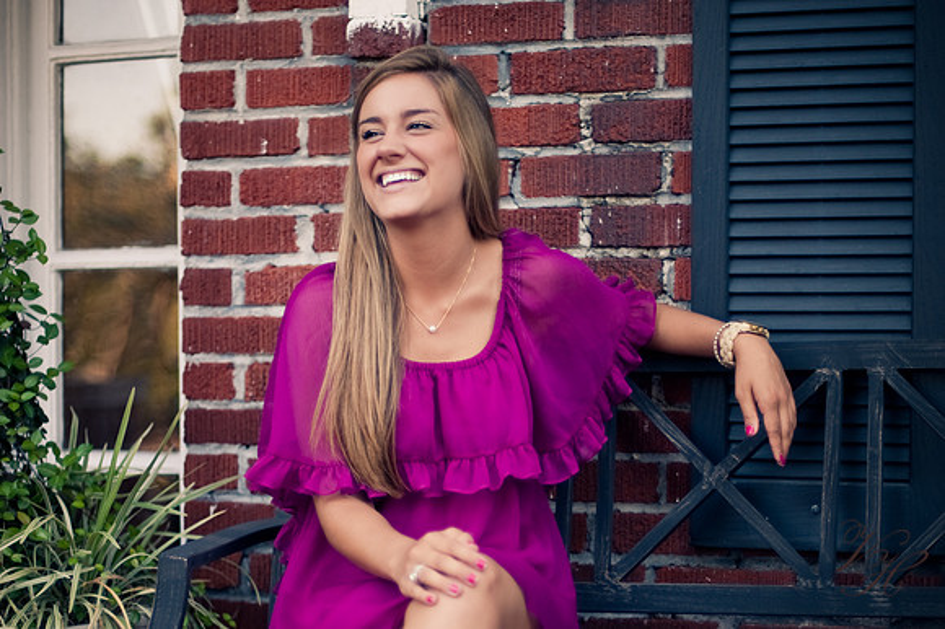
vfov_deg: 27.0
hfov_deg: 39.6
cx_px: 472
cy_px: 314
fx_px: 1312
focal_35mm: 50
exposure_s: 1/500
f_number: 1.4
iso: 250
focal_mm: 50
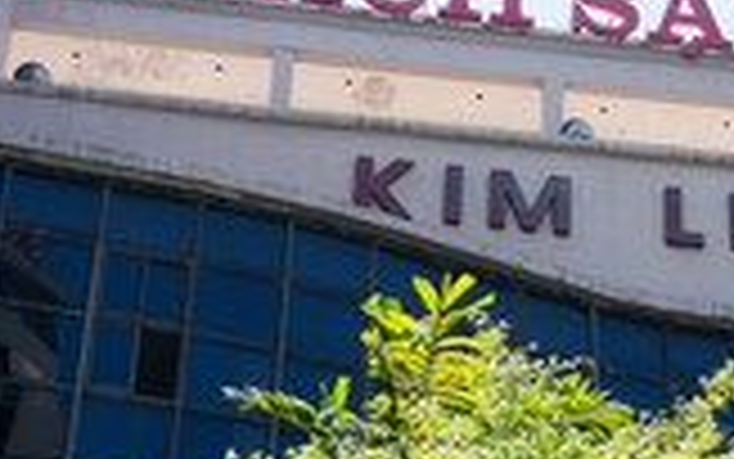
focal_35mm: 96
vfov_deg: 13.6
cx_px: 811
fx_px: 1921
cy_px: 254
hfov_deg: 20.6
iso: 200
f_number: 2.8
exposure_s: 1/1250
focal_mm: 24
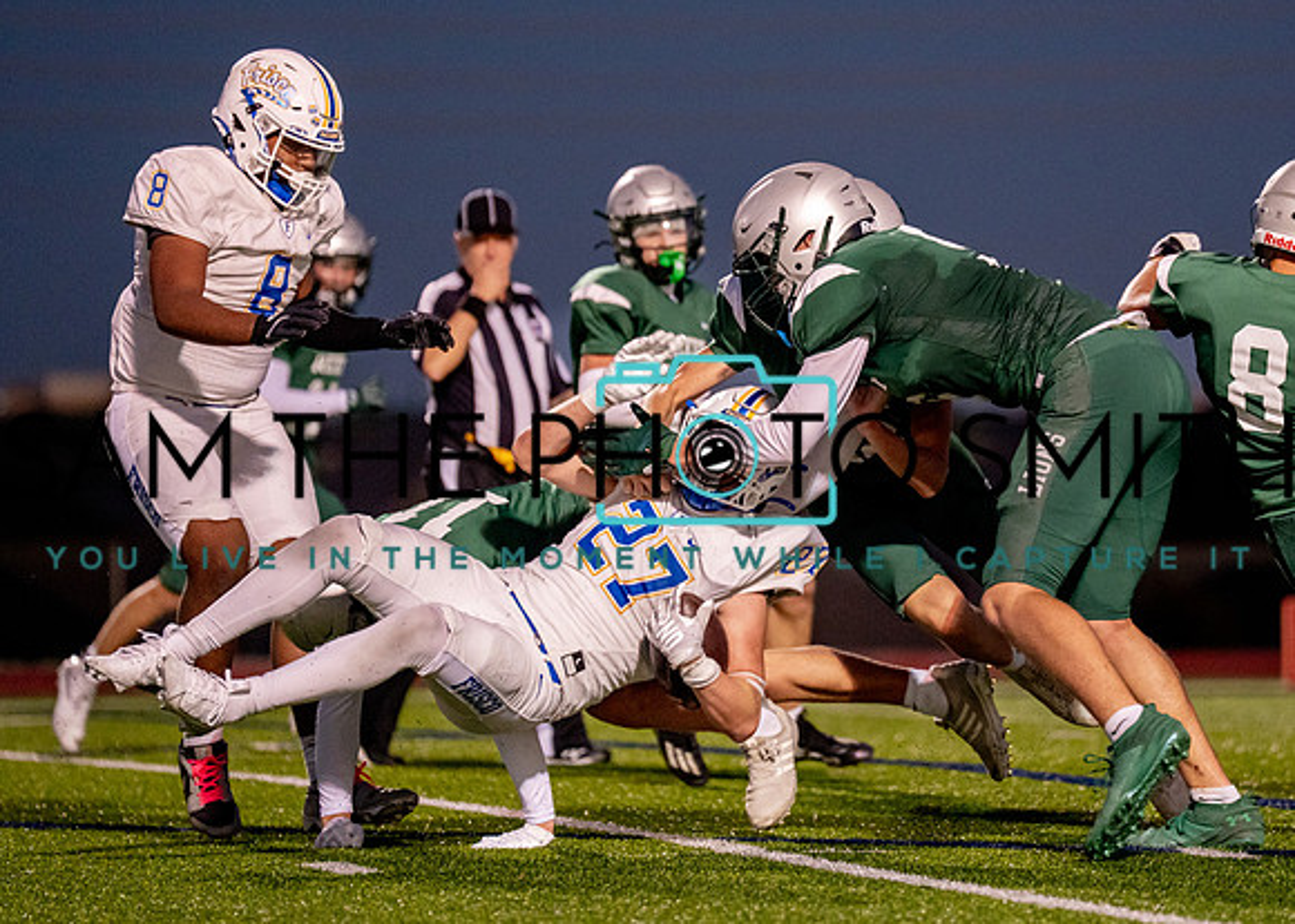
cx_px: 815
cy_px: 339
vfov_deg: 5.1
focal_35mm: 283
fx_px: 10395
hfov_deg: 7.1
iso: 3200
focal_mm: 200
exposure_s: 1/1000
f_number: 2.8
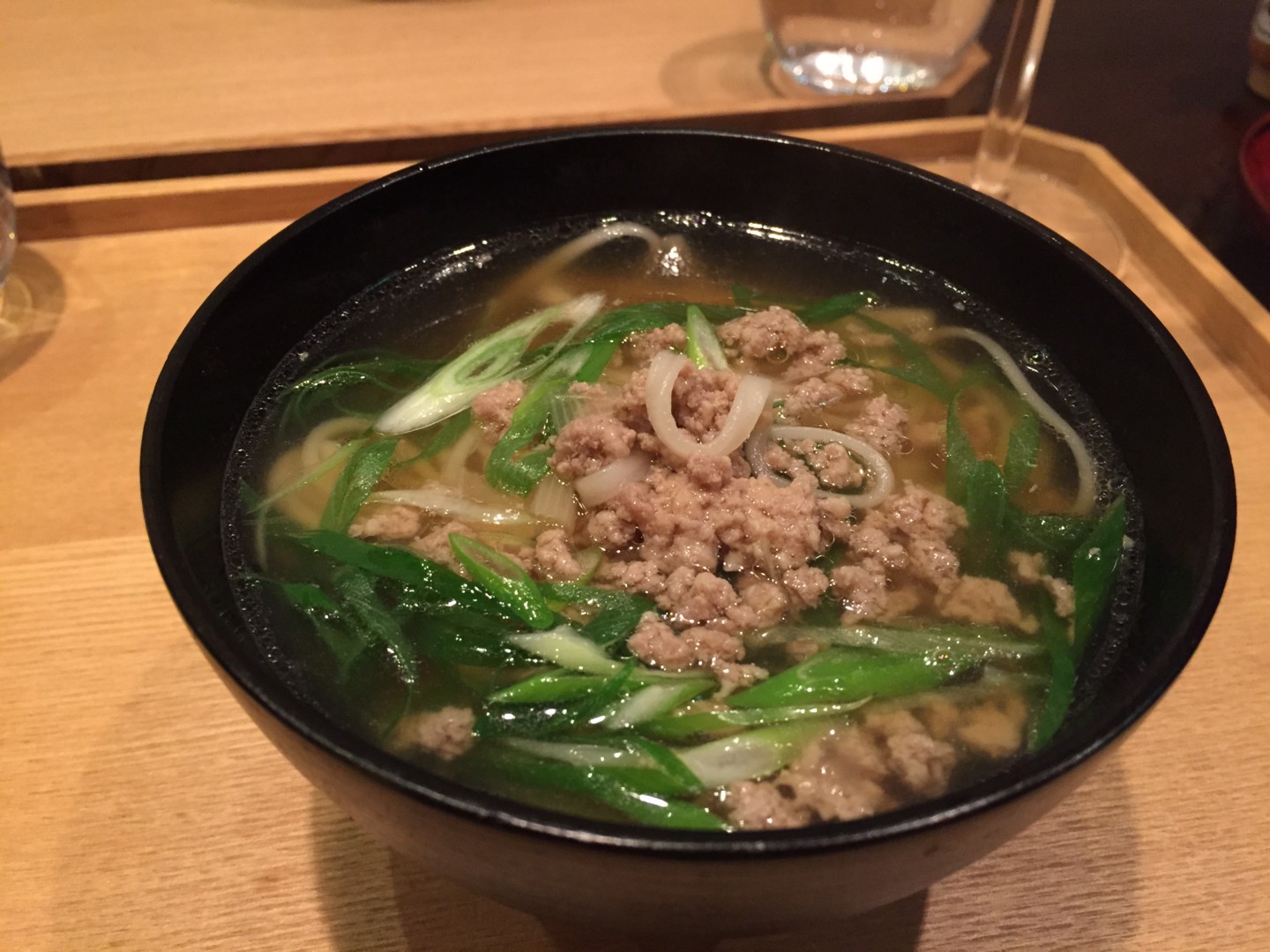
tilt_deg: -44.4
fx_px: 1064
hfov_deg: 61.7
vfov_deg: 48.2
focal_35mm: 29
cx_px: 635
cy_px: 476
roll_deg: -1.3
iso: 320
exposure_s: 1/33
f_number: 2.2
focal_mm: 4.15
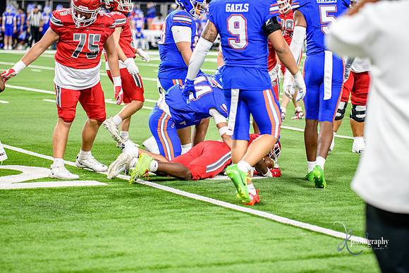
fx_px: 1420
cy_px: 136
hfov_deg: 16.4
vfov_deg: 11.0
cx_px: 204
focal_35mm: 125
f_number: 2.8
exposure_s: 1/400
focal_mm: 125
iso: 1250
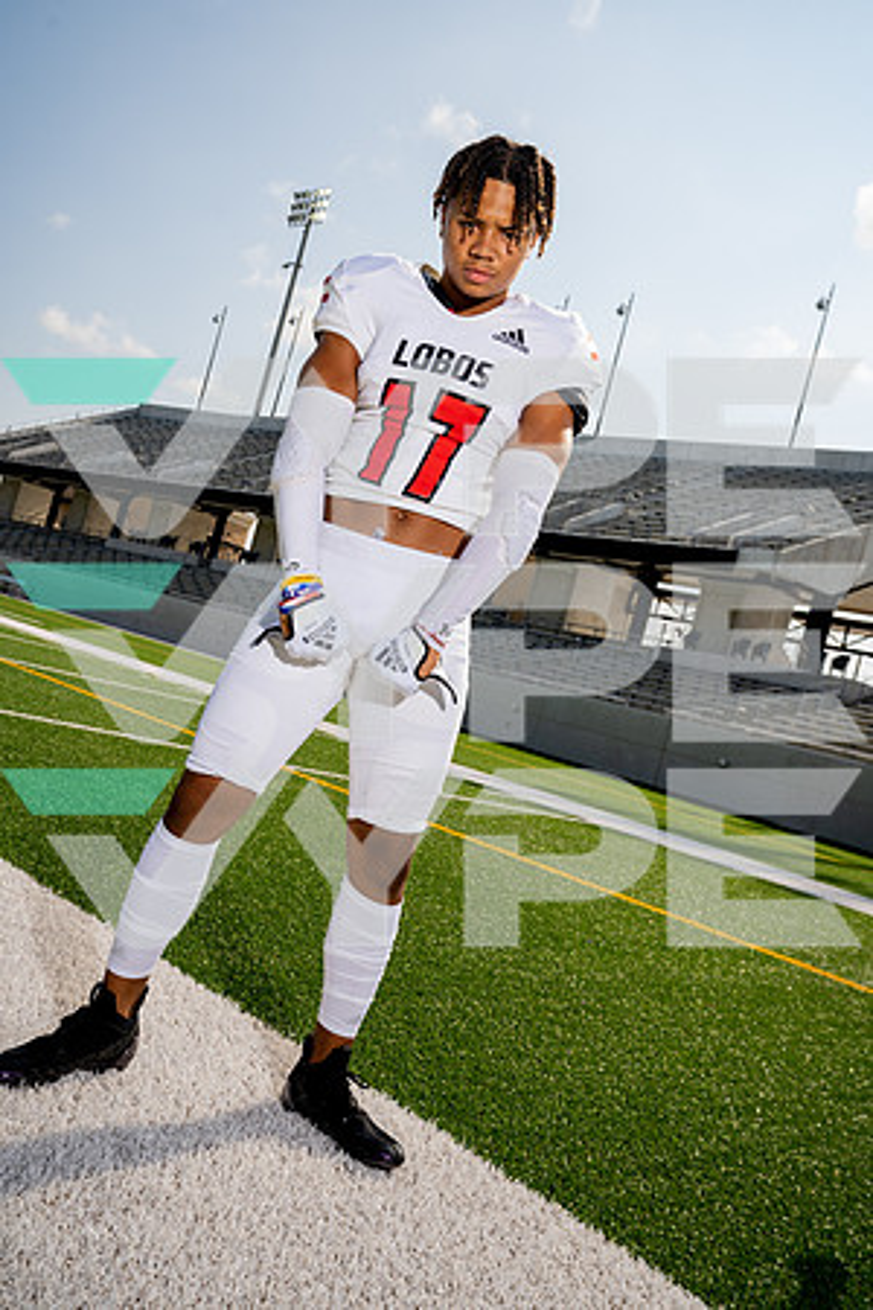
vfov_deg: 55.8
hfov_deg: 38.9
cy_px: 655
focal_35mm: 34
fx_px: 1237
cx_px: 436
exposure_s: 1/250
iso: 100
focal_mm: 34
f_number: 7.1
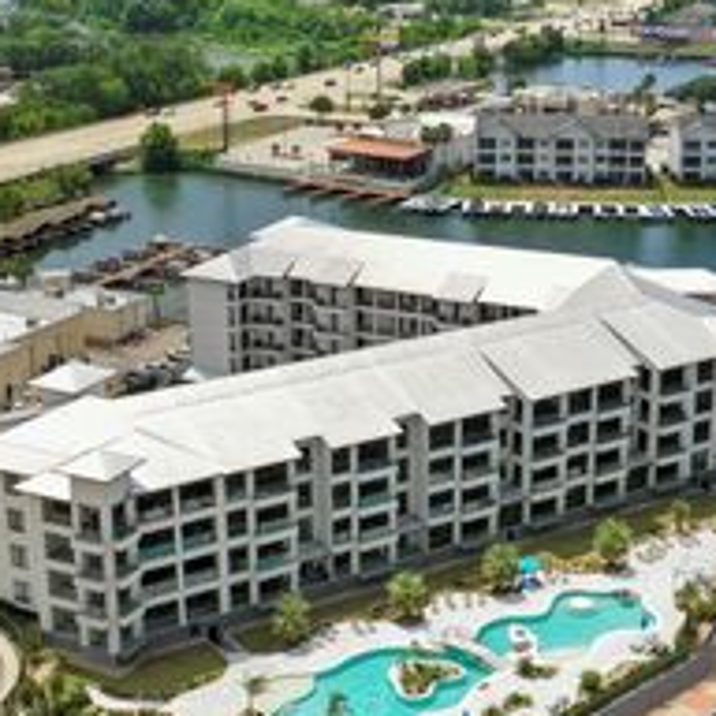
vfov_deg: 27.7
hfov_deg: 27.7
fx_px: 1451
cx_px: 380
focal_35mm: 62
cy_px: 341
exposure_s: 1/640
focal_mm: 10.26
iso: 100
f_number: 6.3
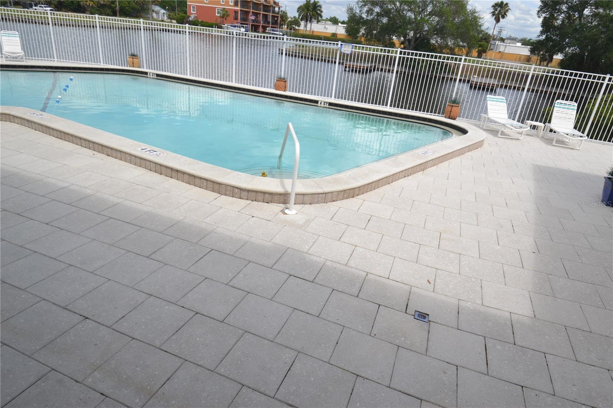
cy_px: 204
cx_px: 306
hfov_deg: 81.2
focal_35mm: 21
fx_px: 357
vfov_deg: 59.5
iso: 100
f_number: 8
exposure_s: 1/250
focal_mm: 14
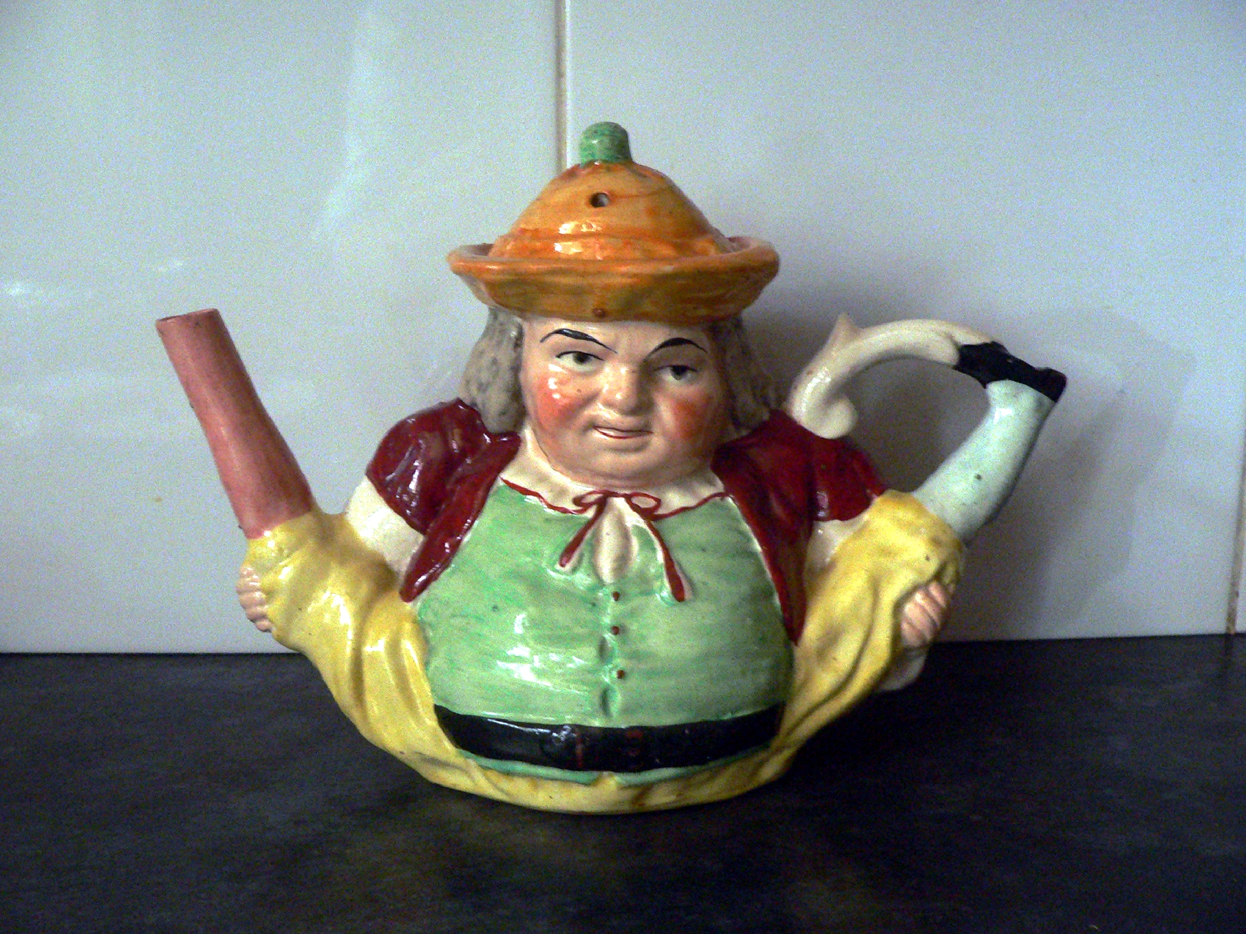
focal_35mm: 36
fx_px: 1296
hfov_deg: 51.4
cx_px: 623
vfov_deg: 39.7
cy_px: 467
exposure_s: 1/20
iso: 400
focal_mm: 6
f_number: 2.8
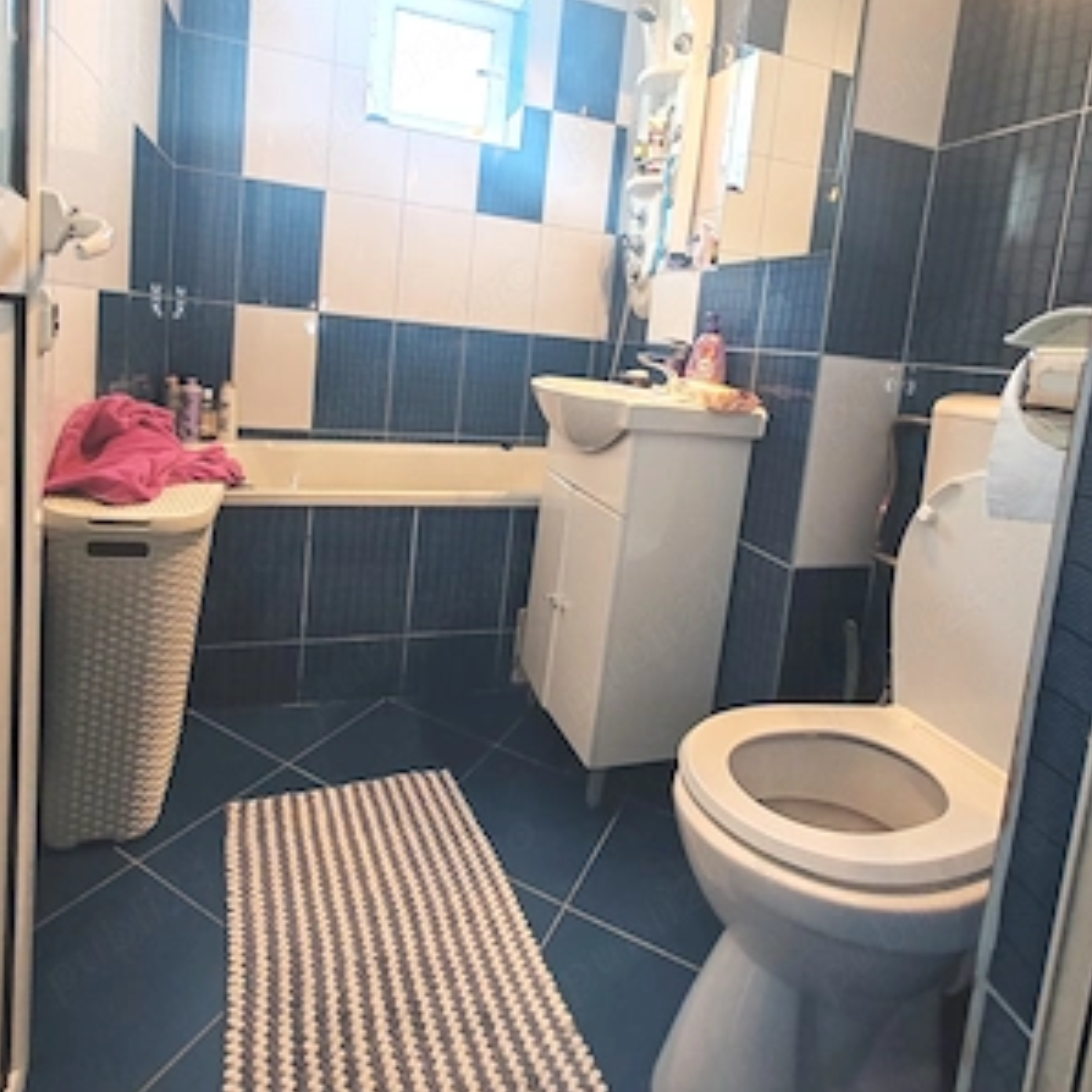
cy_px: 407
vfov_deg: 76.3
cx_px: 546
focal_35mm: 19
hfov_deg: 77.7
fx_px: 678
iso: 125
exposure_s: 1/33
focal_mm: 1.96
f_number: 2.2
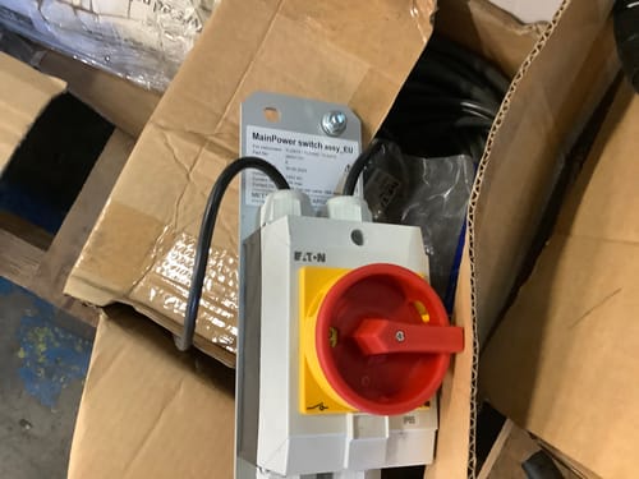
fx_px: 572
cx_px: 320
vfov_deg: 45.4
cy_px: 240
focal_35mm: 31
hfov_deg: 58.4
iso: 400
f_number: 2.4
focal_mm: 3.3
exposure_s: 1/33
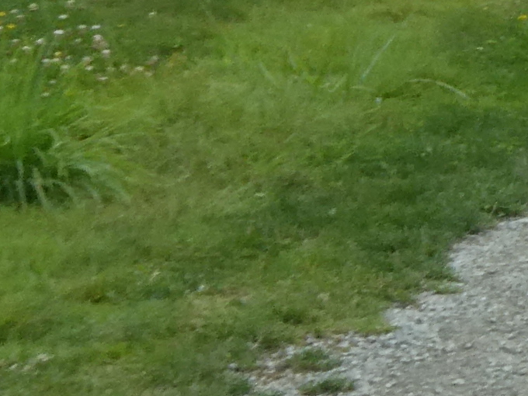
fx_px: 4301
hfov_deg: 6.9
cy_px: -263
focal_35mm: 282
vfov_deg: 5.2
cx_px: 901
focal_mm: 6.7
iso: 80
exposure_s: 1/200
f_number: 3.7
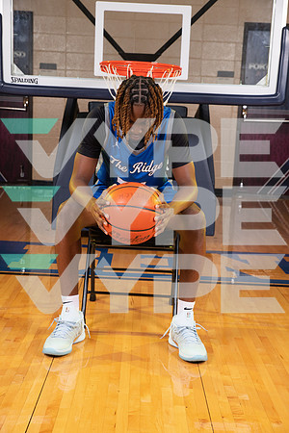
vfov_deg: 35.6
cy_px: 216
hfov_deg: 24.2
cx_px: 144
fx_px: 674
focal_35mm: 56
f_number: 7.1
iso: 320
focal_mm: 56
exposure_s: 1/320
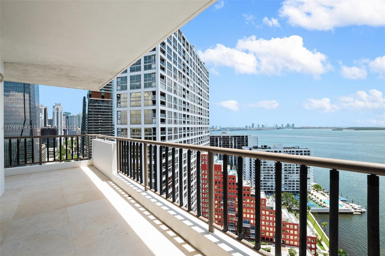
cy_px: 128
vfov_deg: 77.3
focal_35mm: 15
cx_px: 192
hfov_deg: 100.4
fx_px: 160
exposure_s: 1/160
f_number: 6.3
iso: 100
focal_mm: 10
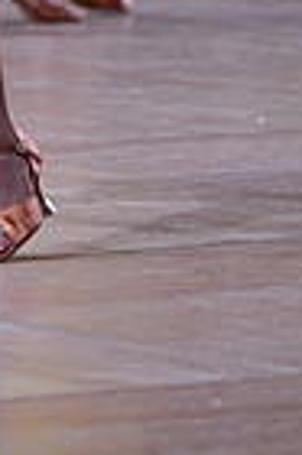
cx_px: -190
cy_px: -458
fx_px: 7101
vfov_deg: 3.6
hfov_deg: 2.4
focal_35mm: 563
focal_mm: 136
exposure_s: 1/400
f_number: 4
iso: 500
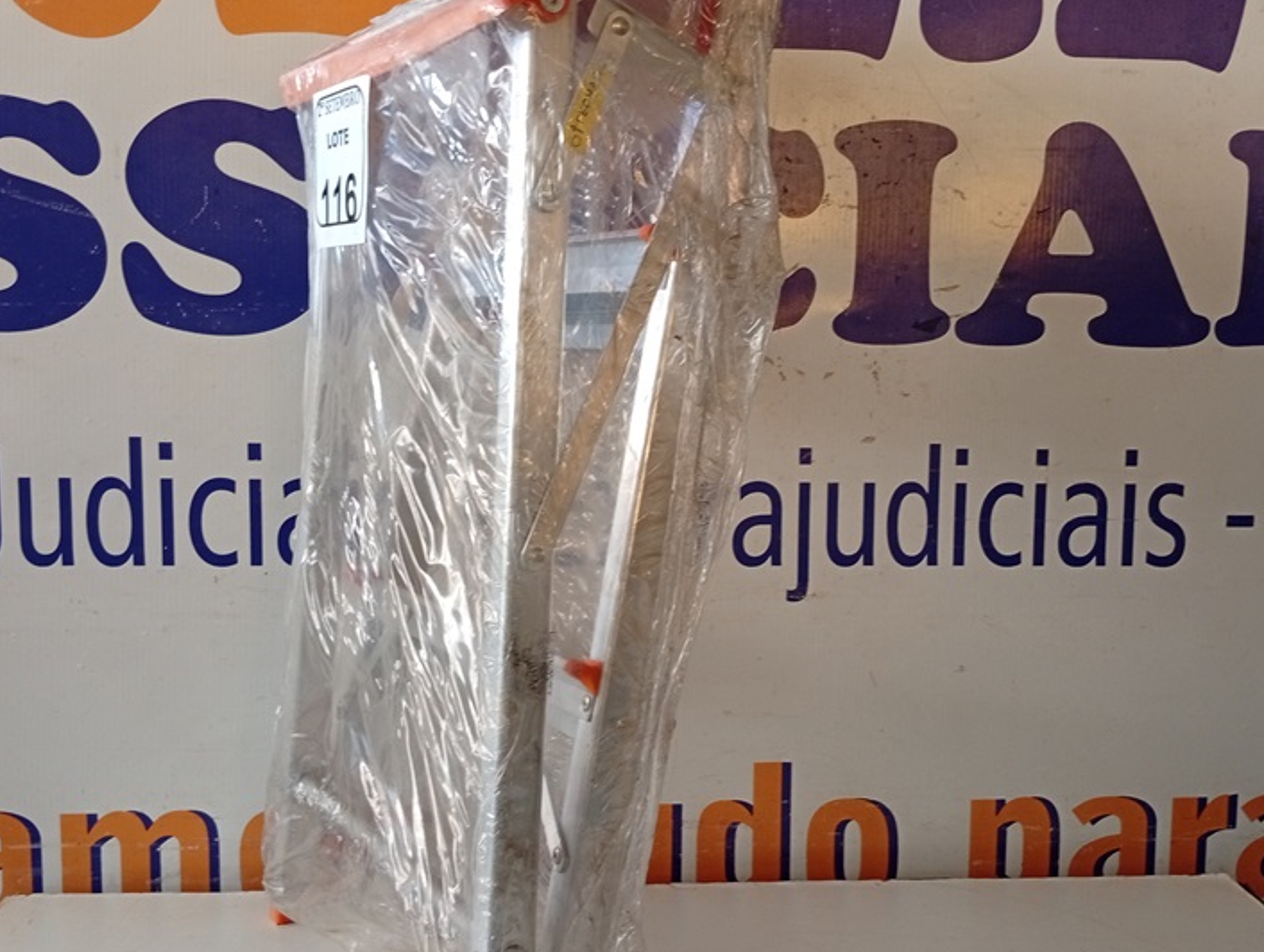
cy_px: 503
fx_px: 1427
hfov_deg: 47.8
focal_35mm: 39
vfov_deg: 36.9
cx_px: 661
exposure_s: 1/30
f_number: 1.8
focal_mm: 3.98
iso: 640
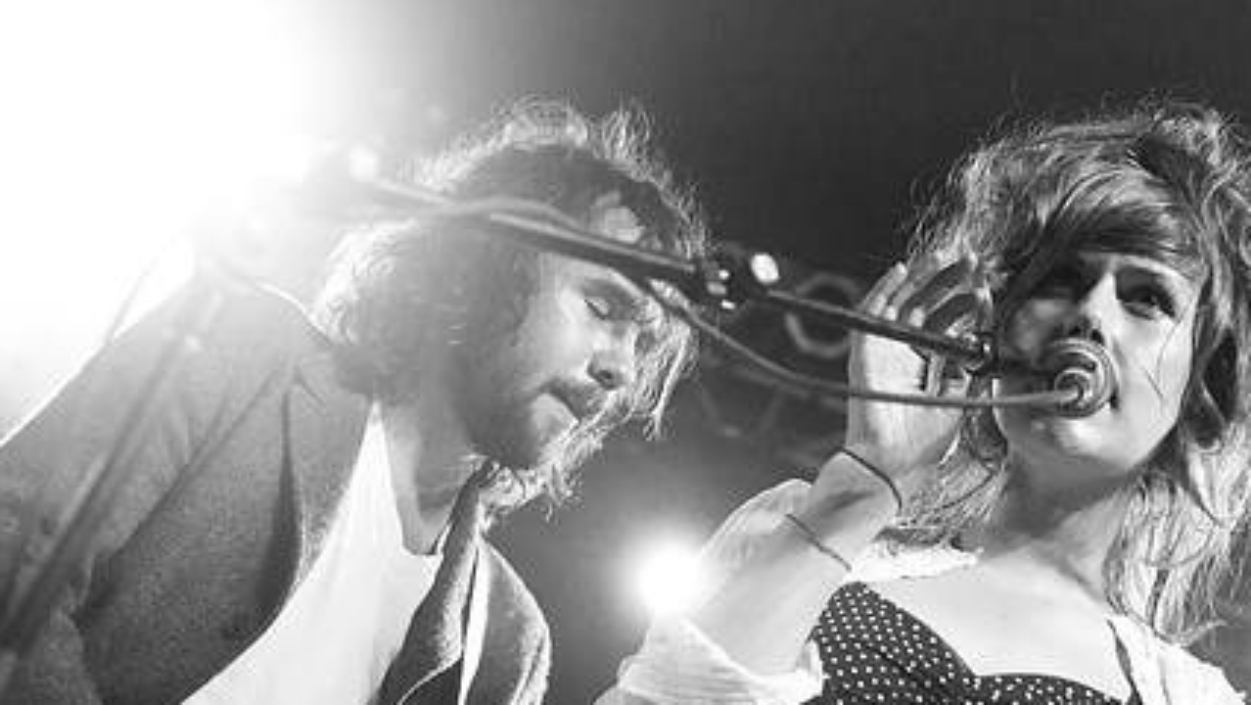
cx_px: 778
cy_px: 536
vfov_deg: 16.1
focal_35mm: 75
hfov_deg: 28.2
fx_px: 2479
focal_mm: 35
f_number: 3.8
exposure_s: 1/250
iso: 1250
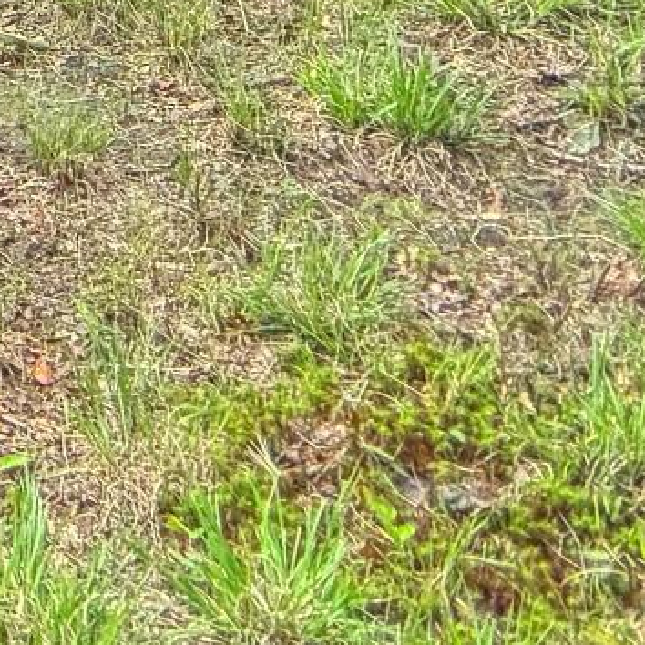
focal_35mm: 180
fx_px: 3795
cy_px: -1261
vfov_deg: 8.3
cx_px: -1481
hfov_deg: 7.9
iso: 100
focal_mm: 6.76
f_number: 1.78
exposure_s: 1/1522
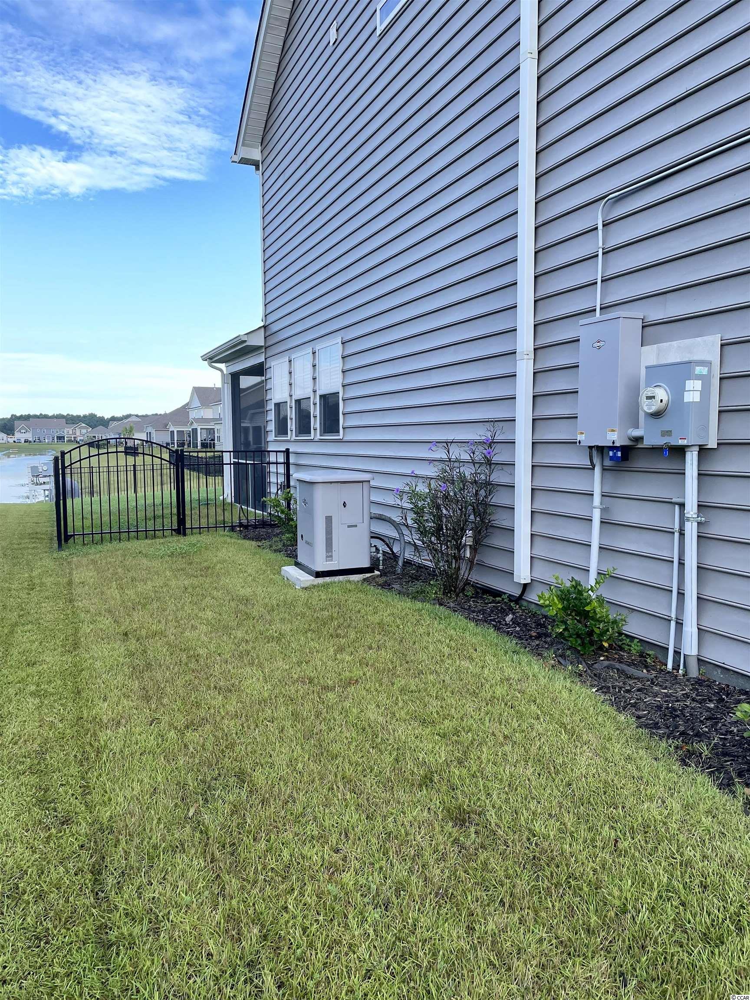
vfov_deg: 67.3
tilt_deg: -2.8
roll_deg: +1.1
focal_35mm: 26
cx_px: 375
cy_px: 500
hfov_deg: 53.1
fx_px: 751
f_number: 1.6
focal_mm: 4.2
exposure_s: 1/759
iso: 50
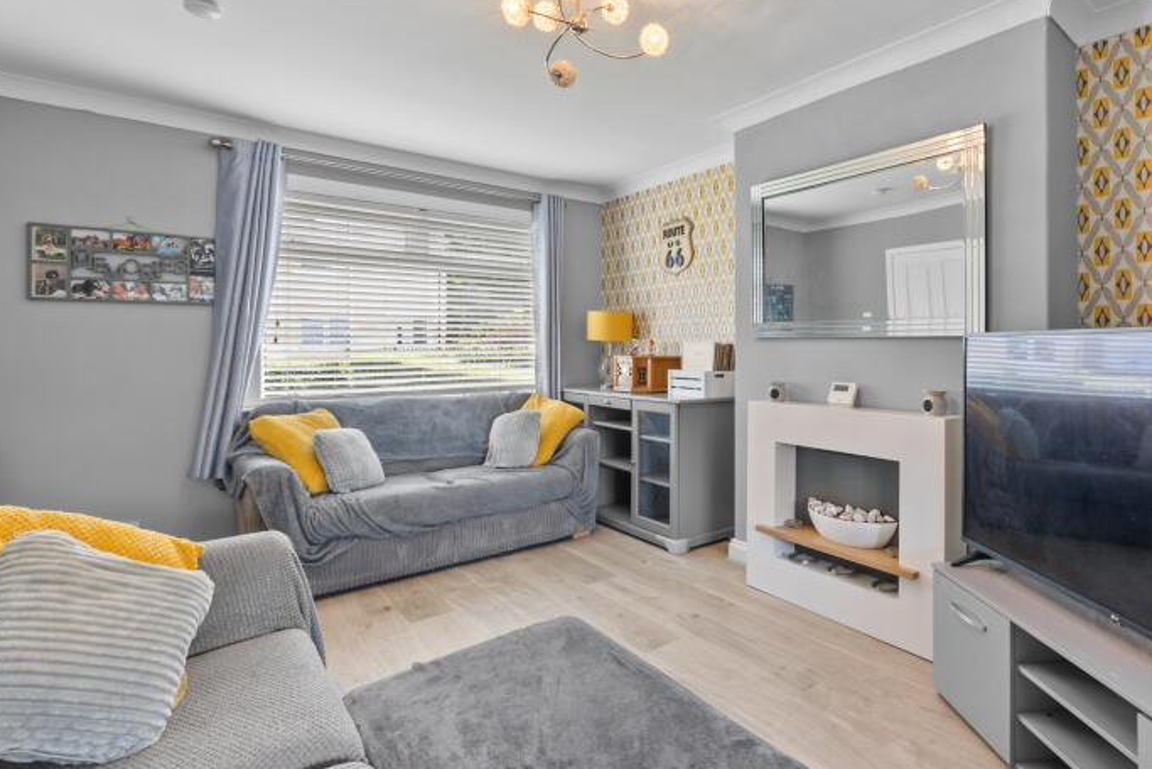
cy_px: 339
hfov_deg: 88.9
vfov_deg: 67.2
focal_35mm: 18
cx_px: 690
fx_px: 576
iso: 640
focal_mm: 12
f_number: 7.1
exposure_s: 1/4
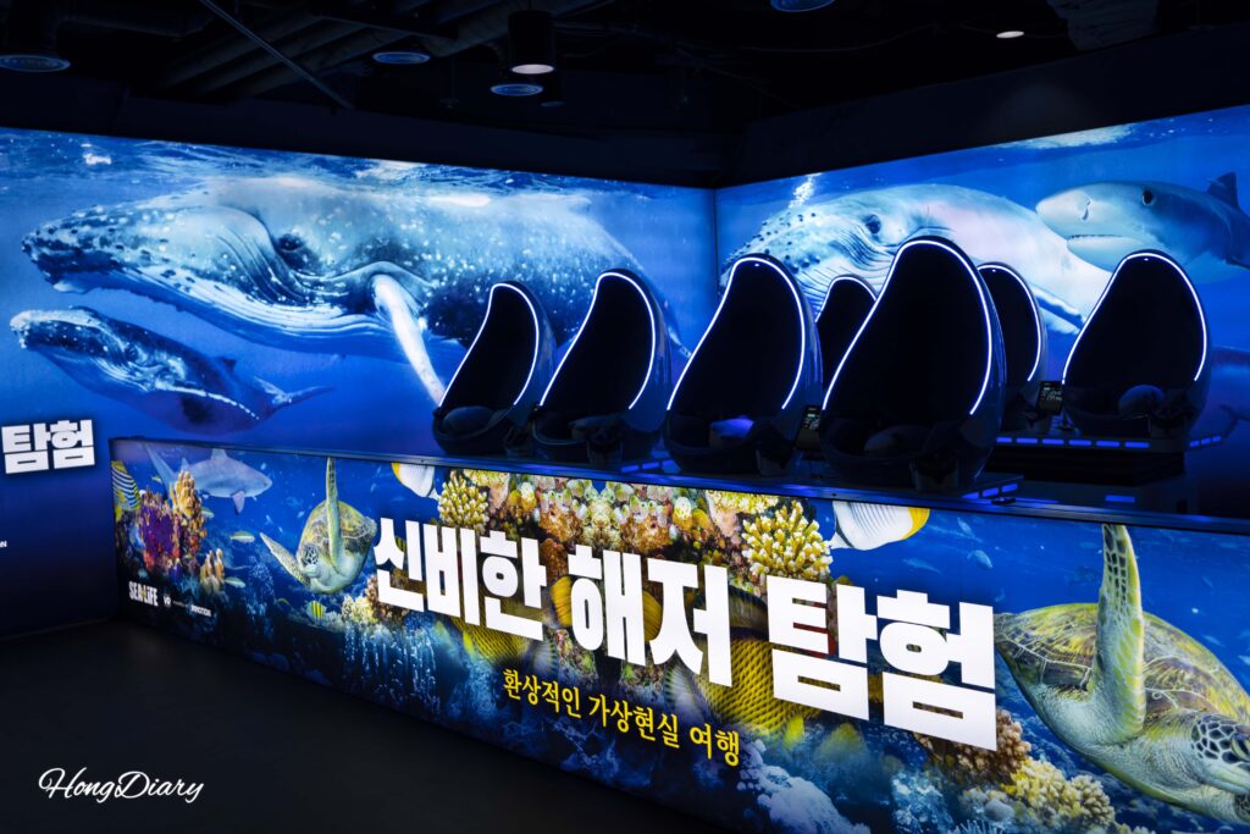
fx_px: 1181
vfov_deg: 38.9
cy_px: 417
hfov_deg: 55.8
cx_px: 625
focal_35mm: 34
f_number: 4.5
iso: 125
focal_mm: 34
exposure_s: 1/60
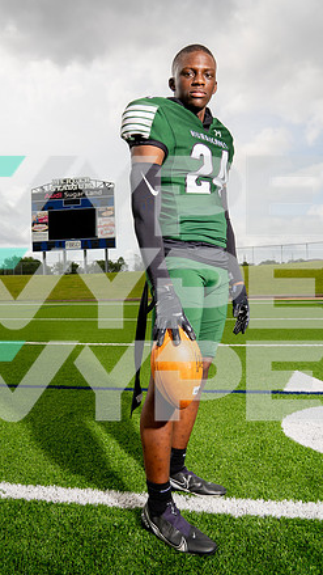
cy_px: 289
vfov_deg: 66.1
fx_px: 441
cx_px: 143
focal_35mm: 29
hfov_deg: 40.1
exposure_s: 1/250
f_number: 8
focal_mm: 27
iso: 100
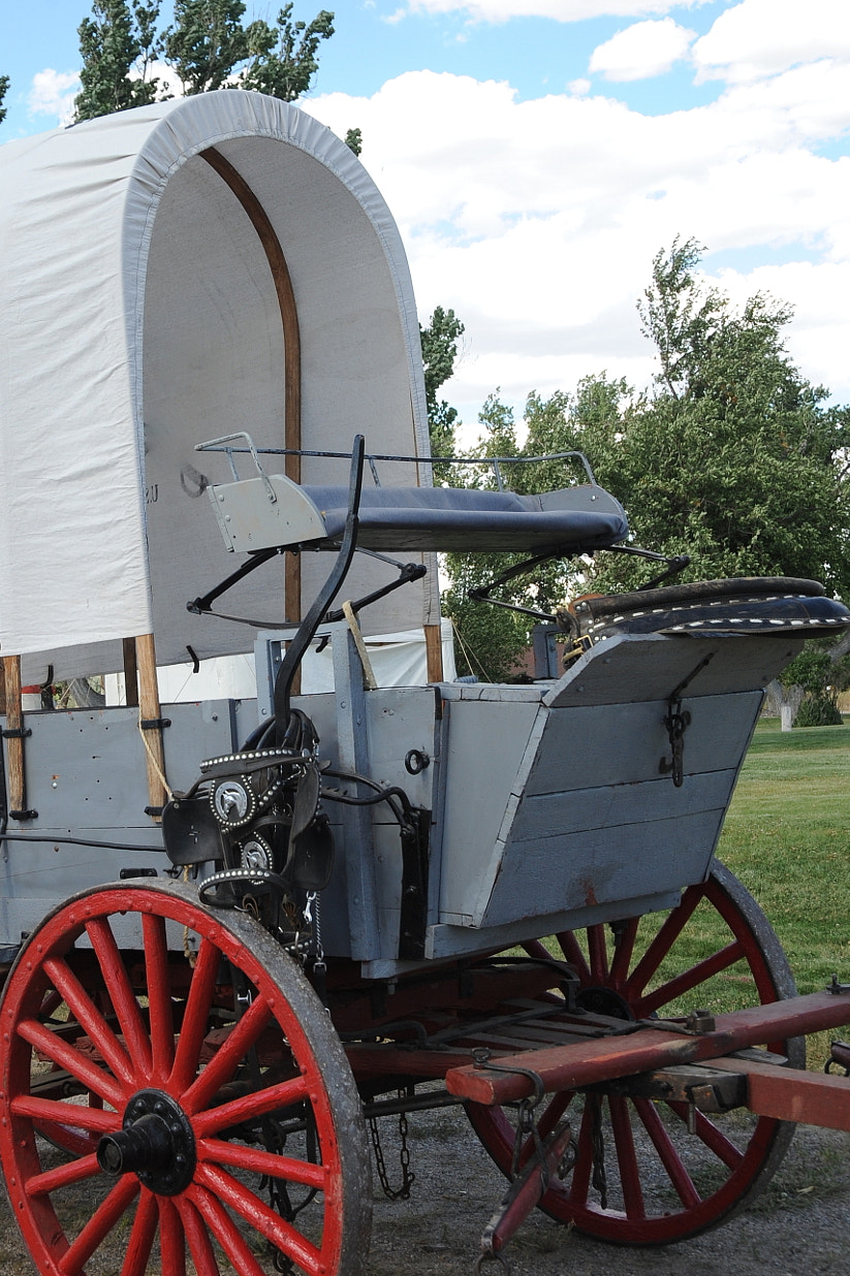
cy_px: 639
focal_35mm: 58
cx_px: 216
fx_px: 2056
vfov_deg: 34.5
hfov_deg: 23.1
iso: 320
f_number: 9
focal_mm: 35
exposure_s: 1/320
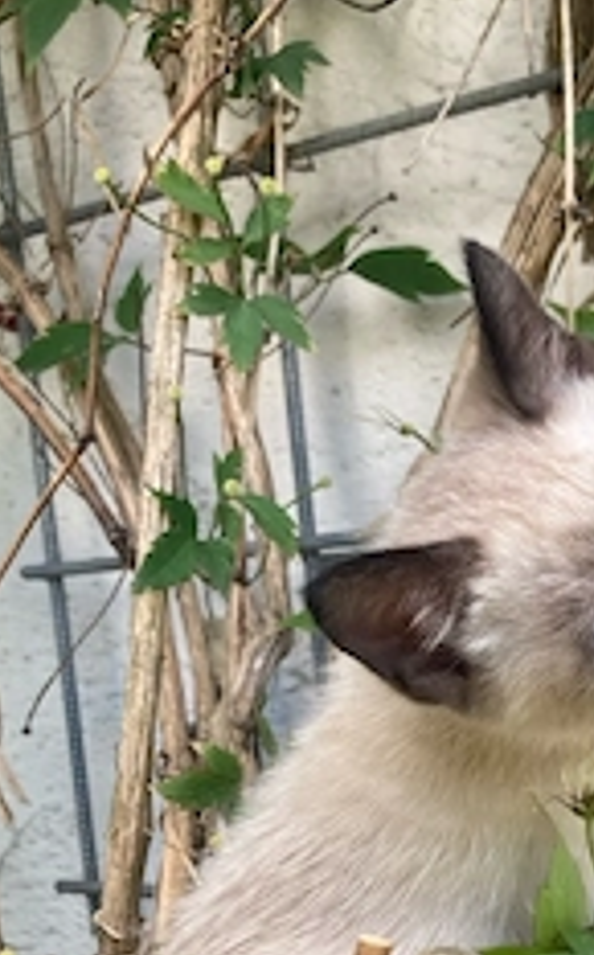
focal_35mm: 51
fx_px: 1325
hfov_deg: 24.8
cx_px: 492
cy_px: 717
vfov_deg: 38.6
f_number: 1.8
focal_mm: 3.99
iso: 25
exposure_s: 1/121
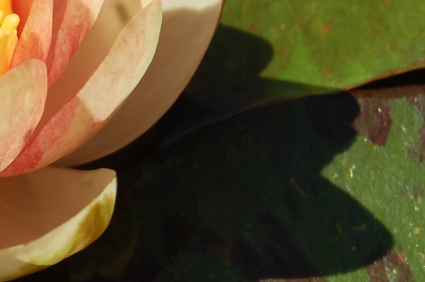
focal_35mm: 262
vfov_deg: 5.2
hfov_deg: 7.8
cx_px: -159
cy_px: 87
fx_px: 3086
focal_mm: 55
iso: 200
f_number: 10
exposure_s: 1/400
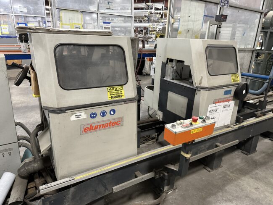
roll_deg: -1.8
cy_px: 102
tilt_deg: -19.6
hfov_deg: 71.6
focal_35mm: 24
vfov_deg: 56.8
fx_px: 189
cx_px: 136
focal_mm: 6.86
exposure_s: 1/60
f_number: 1.78
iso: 400
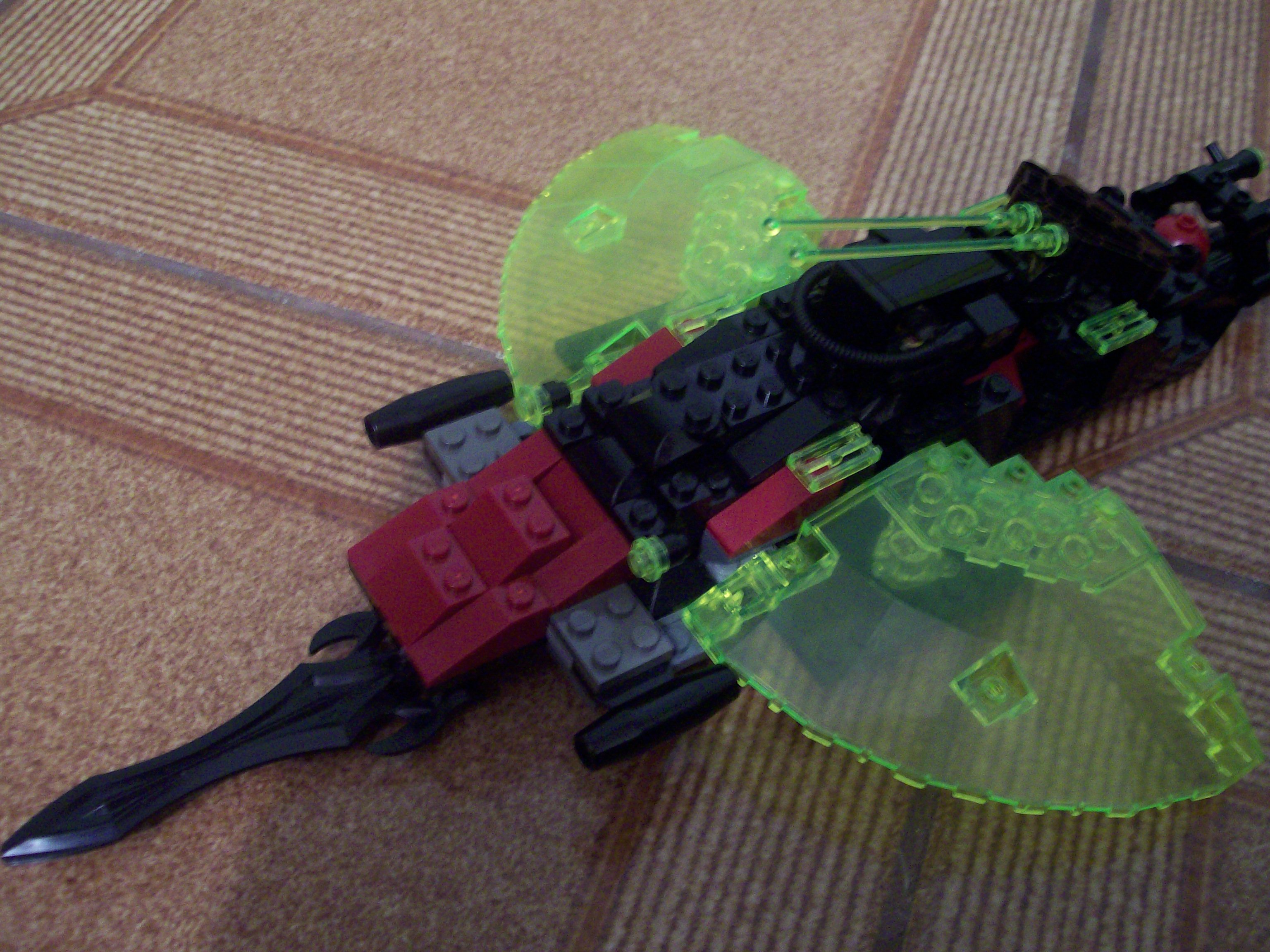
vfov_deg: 39.7
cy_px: 476
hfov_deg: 51.4
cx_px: 635
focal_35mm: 36
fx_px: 1321
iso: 160
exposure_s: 1/8
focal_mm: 6
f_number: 2.7
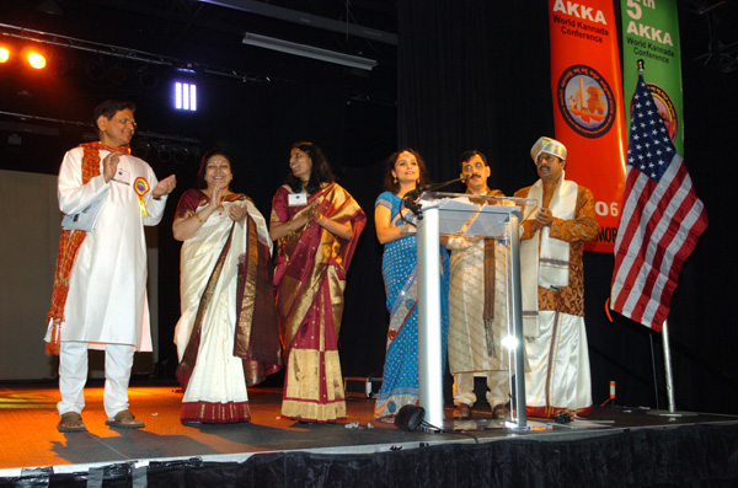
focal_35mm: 34
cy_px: 244
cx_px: 369
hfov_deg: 55.2
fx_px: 706
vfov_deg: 38.2
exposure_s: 1/50
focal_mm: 23
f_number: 4.5
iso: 400
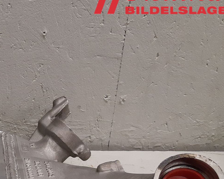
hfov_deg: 32.0
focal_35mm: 54
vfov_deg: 27.3
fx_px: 358
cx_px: -1
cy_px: 153
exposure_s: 1/50
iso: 160
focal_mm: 3.93
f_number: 1.7
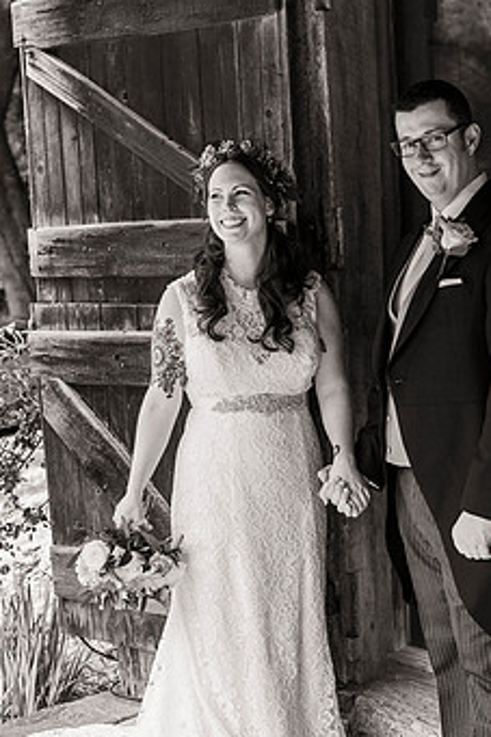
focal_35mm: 66
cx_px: 276
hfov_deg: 20.6
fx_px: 1352
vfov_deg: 30.4
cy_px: 441
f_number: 4.5
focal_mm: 50
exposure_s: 1/1000
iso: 640
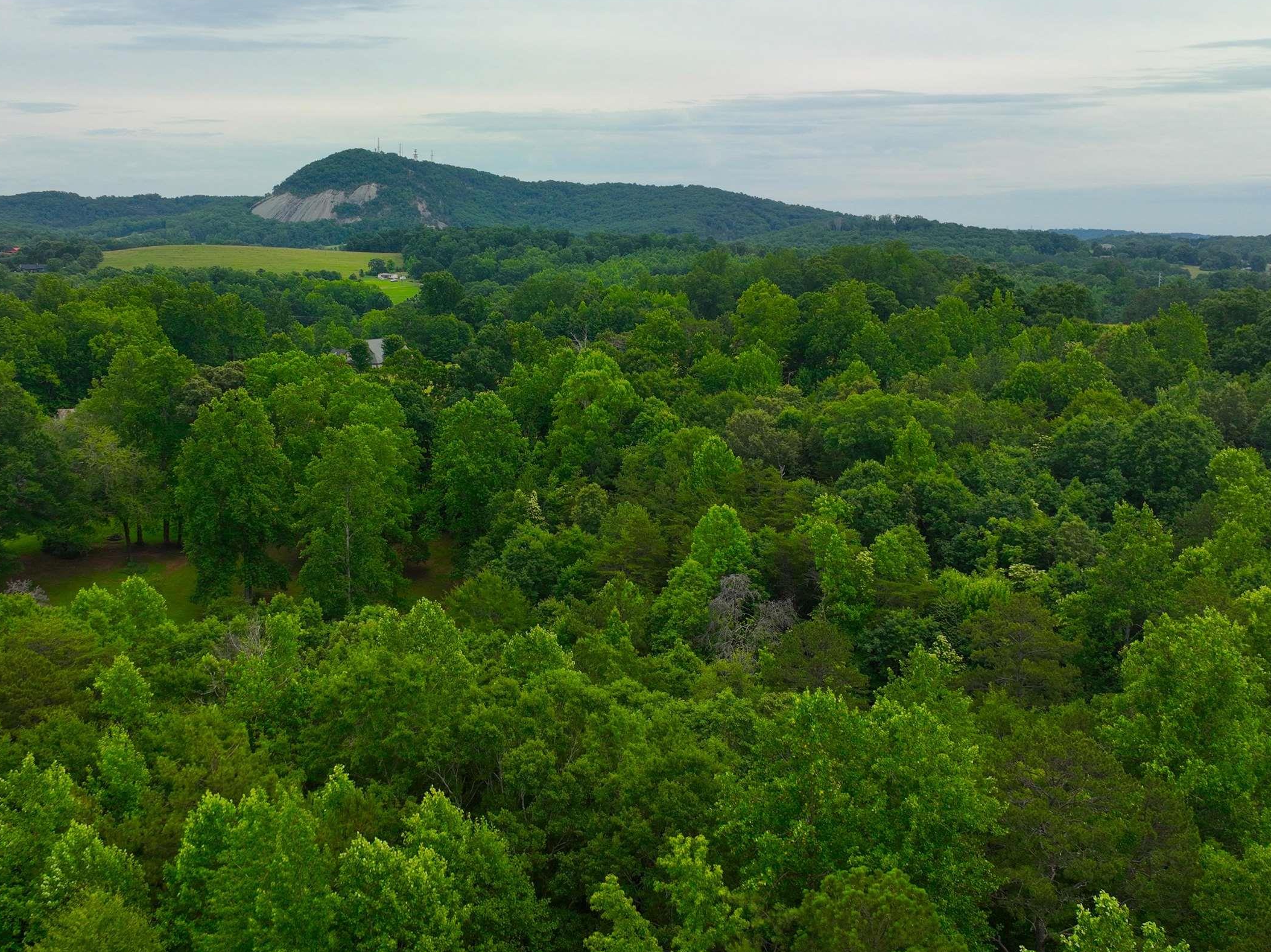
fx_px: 1284
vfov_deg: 40.6
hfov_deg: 52.4
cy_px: 416
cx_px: 533
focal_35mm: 35
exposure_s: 1/200
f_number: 2.8
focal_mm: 12.29
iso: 110
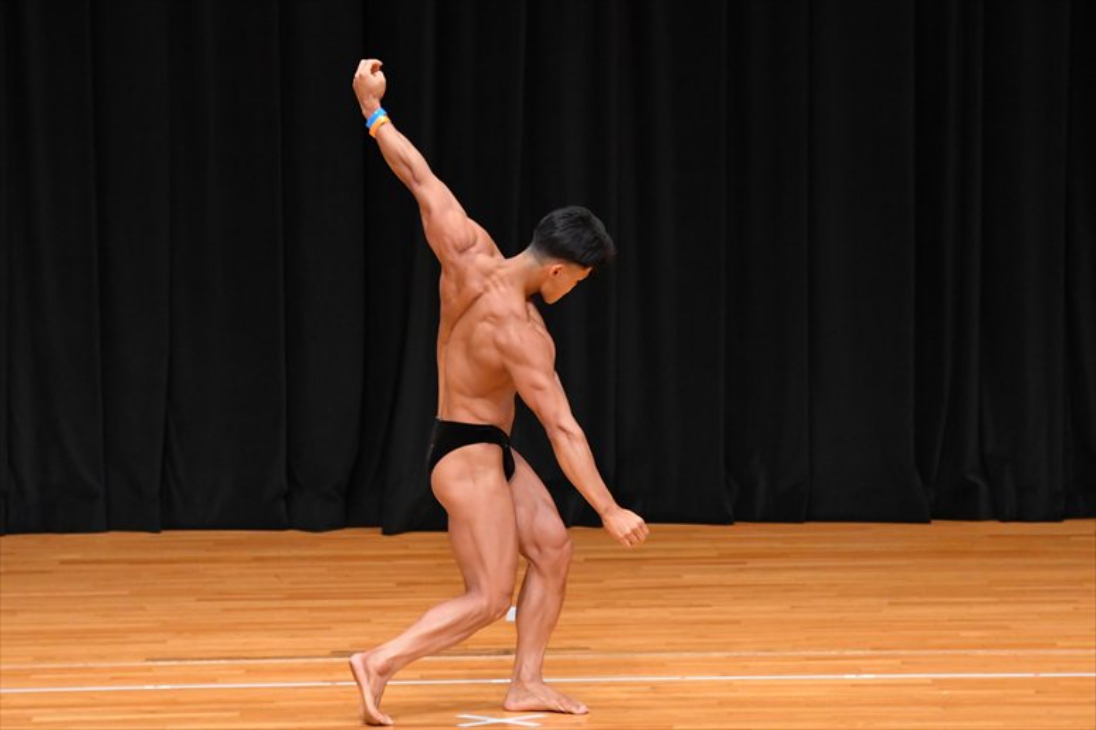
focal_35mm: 270
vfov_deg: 5.1
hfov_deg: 7.6
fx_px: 8216
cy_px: 365
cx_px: 548
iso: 4000
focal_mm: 180
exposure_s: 1/400
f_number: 5.6
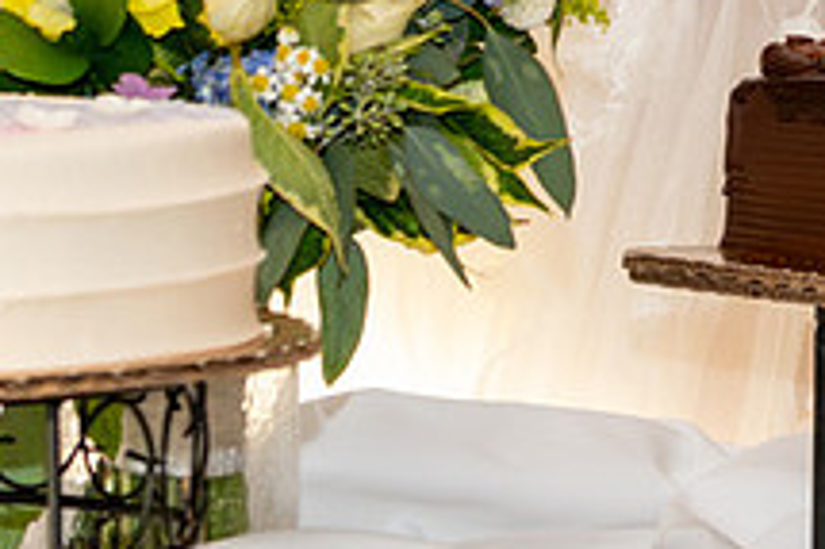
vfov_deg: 2.8
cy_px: -365
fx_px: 11037
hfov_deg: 4.3
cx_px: 1305
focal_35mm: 482
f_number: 4
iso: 1250
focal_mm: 63
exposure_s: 1/320
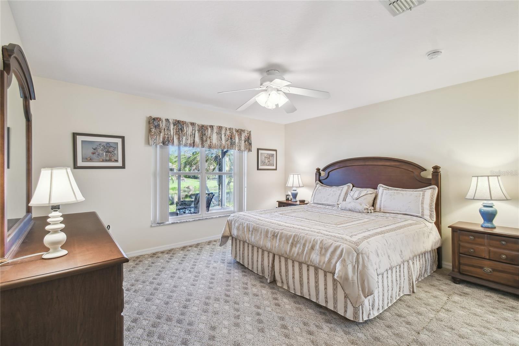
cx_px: 260
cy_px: 173
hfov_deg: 100.4
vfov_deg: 77.3
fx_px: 216
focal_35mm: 15
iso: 100
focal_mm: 10
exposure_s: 1/8
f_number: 7.1
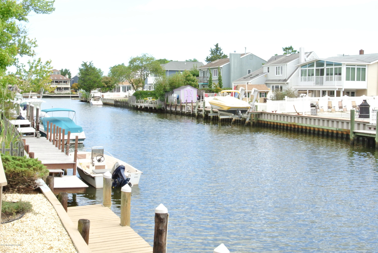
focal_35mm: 47
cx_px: 189
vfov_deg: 28.7
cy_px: 126
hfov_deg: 41.9
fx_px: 494
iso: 400
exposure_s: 1/60
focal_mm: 17.7
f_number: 16
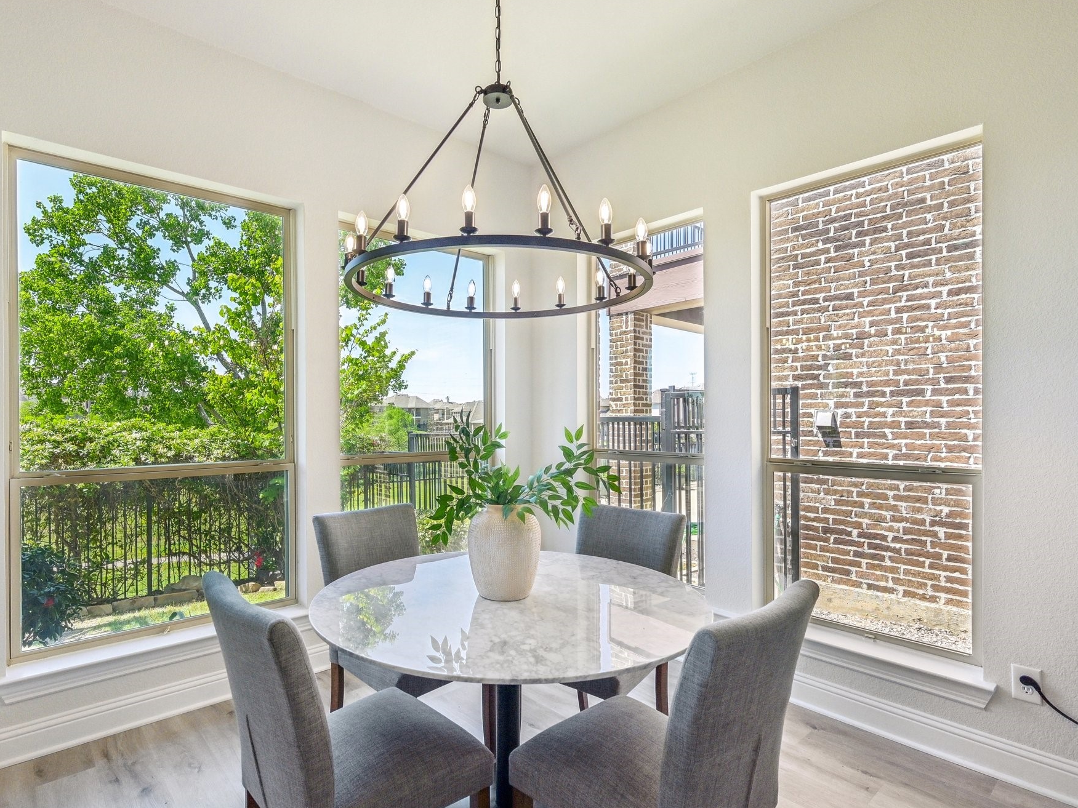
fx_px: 578
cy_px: 414
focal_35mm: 19
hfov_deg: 85.8
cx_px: 491
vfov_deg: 69.9
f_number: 8
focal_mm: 16.5
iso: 400
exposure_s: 1/250
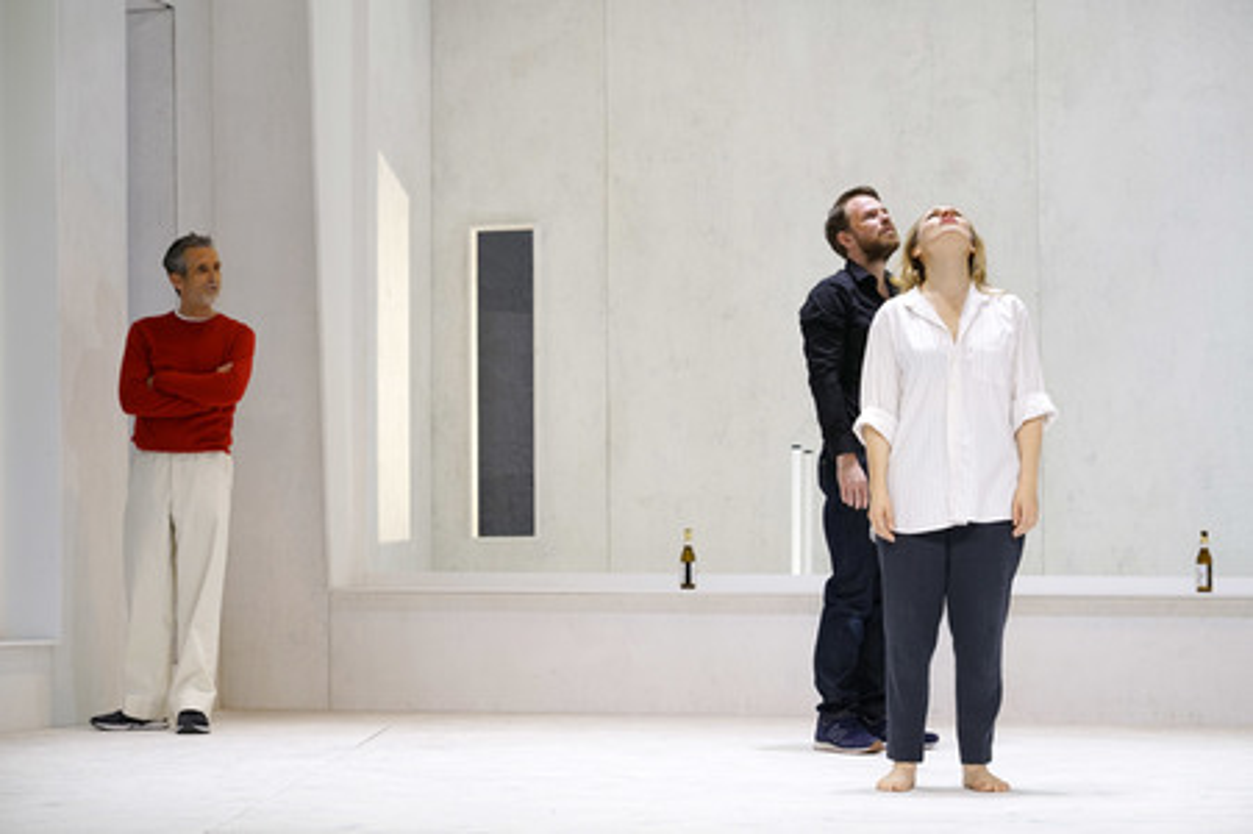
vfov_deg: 16.0
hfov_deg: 23.9
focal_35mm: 85
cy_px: 417
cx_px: 626
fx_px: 2956
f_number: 6.3
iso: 640
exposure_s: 1/160
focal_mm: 85
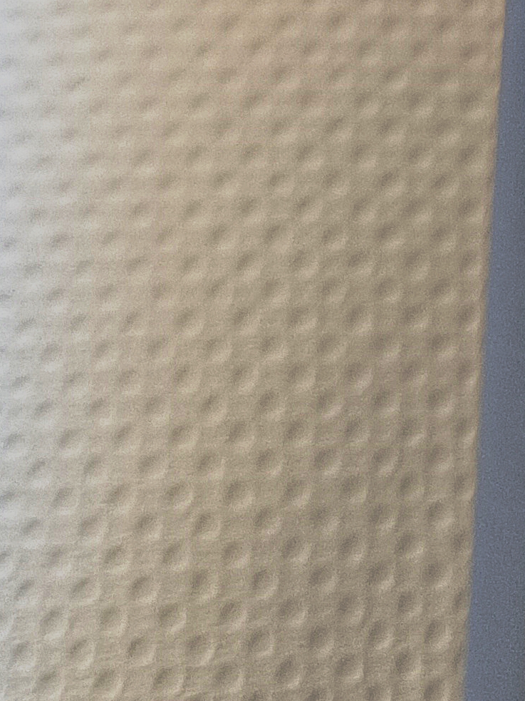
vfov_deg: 18.0
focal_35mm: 100
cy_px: -282
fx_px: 2023
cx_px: 915
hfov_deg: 13.4
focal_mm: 5.59
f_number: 1.88
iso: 405
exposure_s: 1/50.1
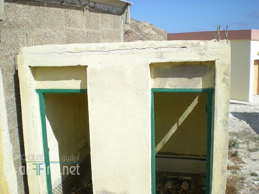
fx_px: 284
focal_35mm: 38
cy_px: 97
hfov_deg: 49.0
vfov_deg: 37.7
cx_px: 130
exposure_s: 1/446
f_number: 4.6
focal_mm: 6.3
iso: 50
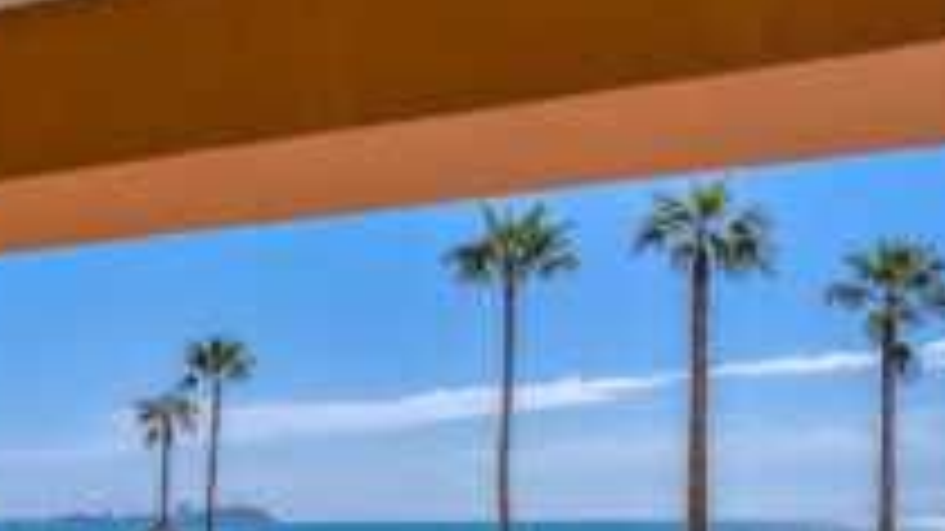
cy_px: 513
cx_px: 441
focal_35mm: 45
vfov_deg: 25.4
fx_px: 1127
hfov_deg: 45.5
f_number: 4
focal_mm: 20
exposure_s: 1/3000
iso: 50
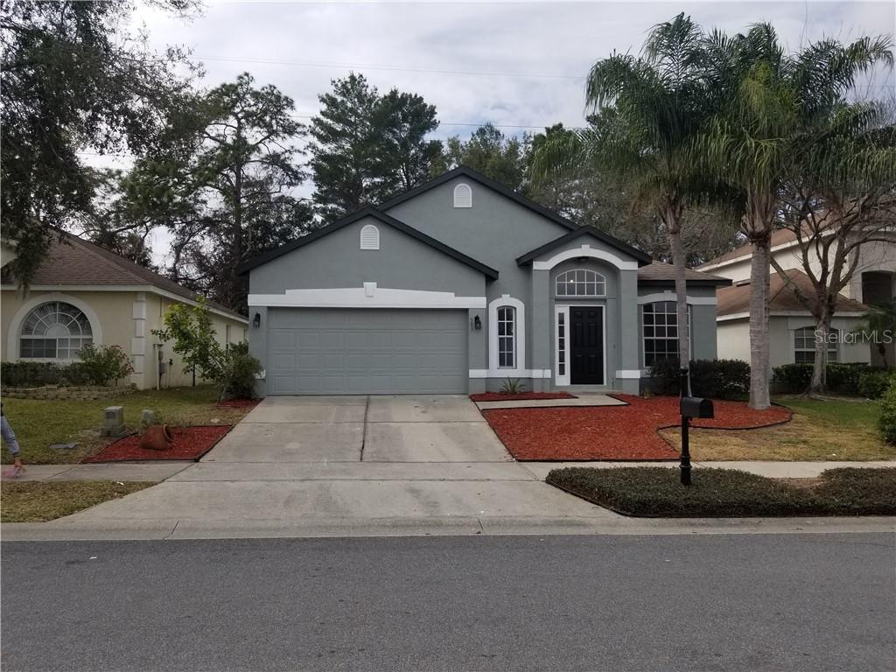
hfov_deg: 67.3
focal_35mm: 26
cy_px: 336
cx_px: 448
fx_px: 673
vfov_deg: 53.1
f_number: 1.7
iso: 50
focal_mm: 4.25
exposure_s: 1/2880
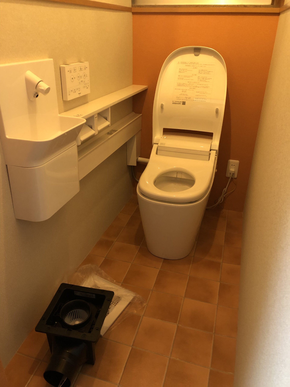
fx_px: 313
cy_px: 194
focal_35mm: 28
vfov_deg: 63.4
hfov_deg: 49.7
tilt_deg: -27.2
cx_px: 145
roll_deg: -0.9
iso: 100
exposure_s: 1/6
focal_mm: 3.99
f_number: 1.8
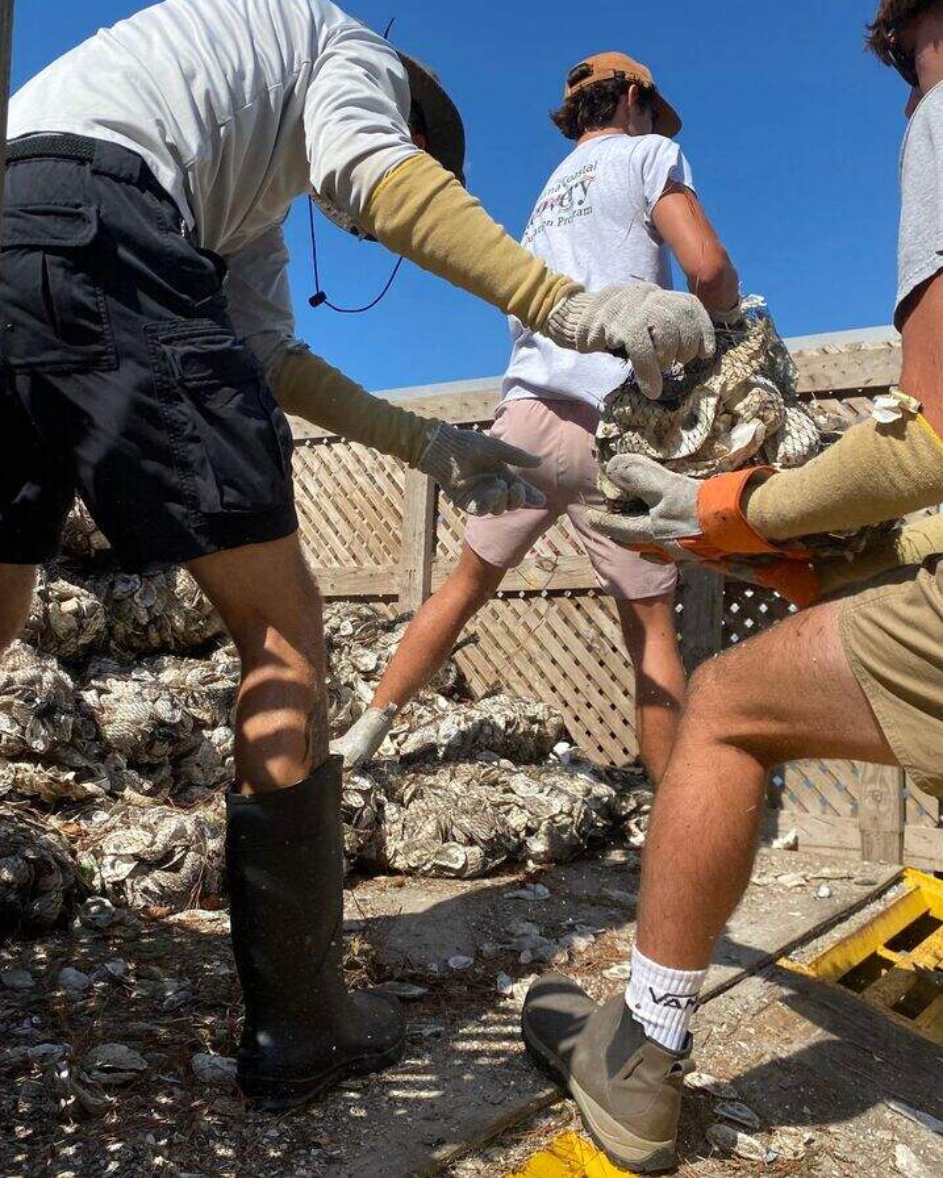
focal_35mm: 34
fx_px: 1186
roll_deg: +3.7
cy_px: 588
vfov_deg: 52.8
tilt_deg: -0.6
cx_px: 442
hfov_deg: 43.3
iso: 32
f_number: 1.8
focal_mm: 4.25
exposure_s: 1/2967
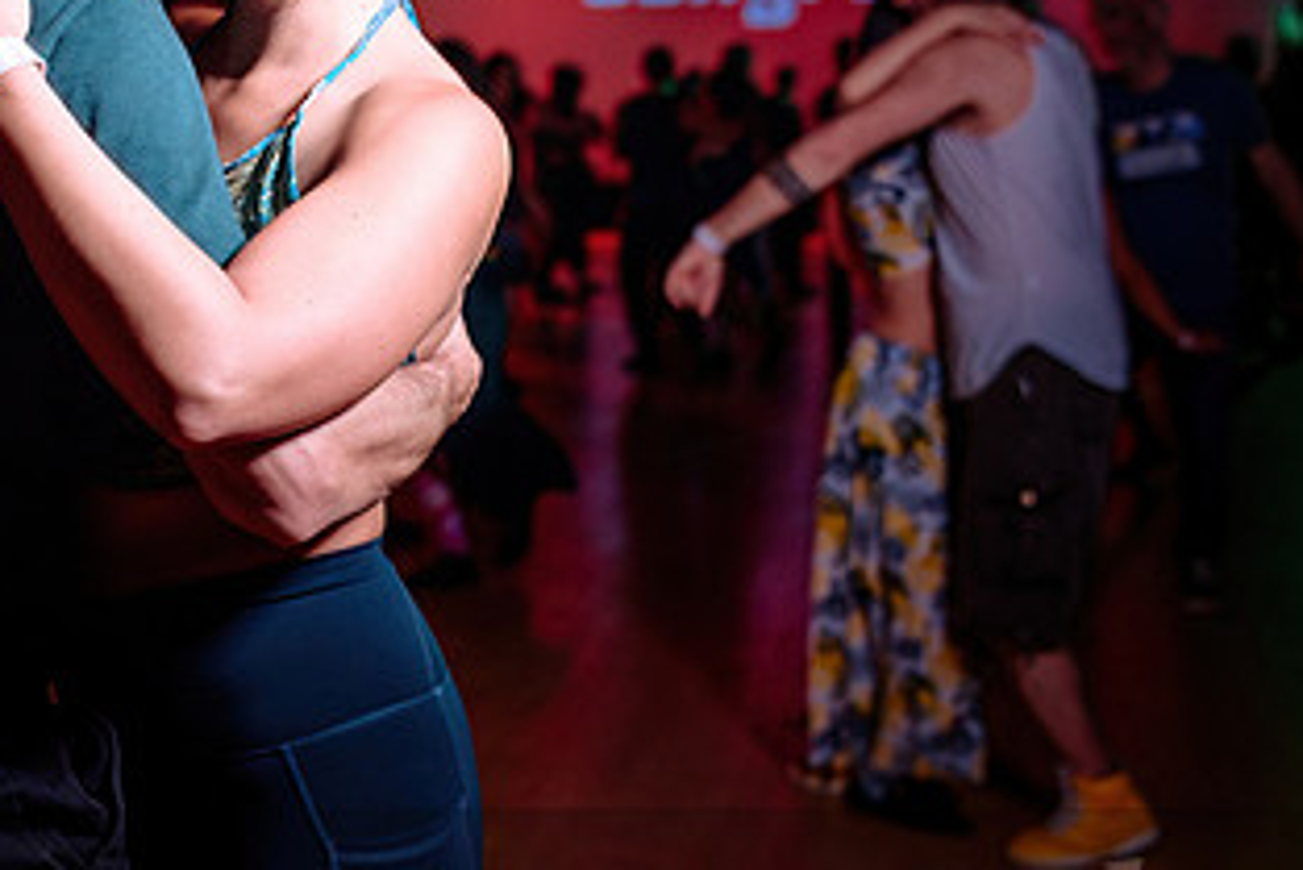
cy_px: 377
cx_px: 487
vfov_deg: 21.6
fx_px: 2281
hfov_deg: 31.7
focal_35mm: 63
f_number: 2.8
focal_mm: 34
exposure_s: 1/60
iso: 1000
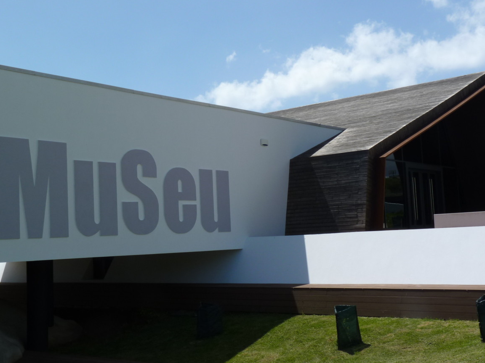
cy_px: 174
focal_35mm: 50
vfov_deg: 29.1
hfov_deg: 38.2
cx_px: 242
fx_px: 701
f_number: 5.6
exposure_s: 1/500
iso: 80
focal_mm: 8
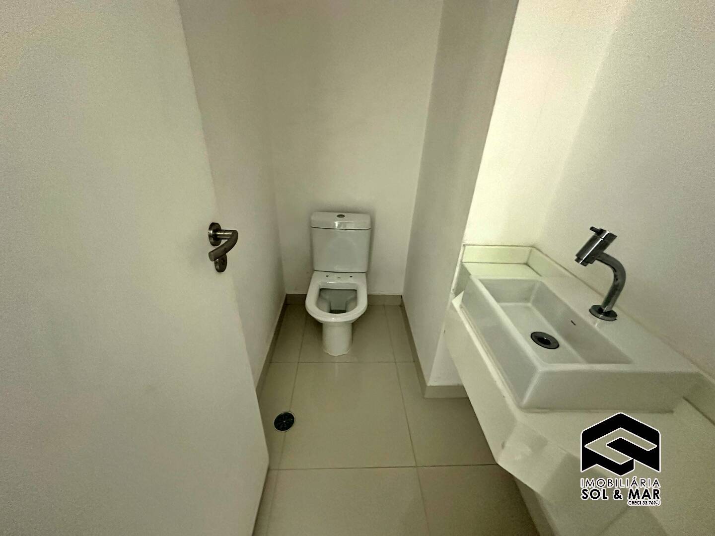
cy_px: 268
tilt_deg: -28.4
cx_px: 358
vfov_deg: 85.7
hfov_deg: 102.1
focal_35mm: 14
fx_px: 289
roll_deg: -2.8
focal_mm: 2.22
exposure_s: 1/60
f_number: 2.2
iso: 800
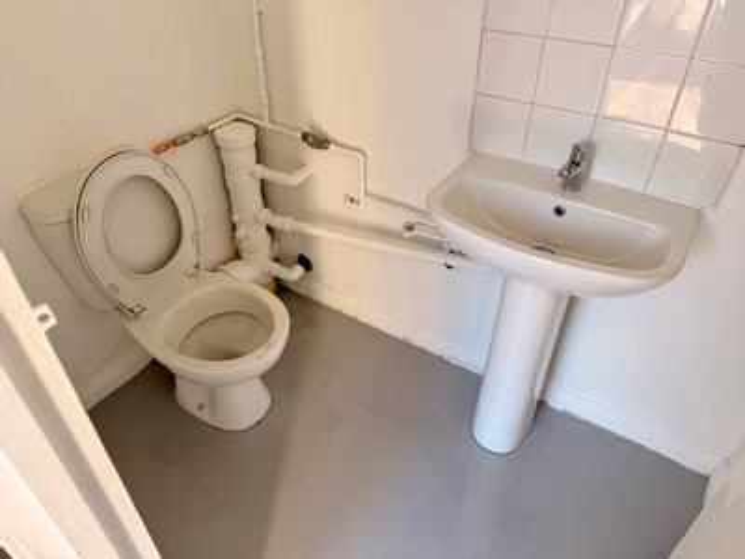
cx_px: 372
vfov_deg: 56.8
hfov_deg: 71.6
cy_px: 280
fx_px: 517
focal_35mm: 24
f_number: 1.78
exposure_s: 1/241
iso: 64
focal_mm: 6.76
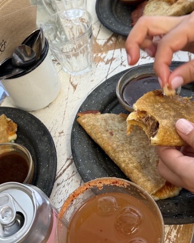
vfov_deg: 40.2
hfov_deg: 32.2
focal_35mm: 46
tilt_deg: -46.6
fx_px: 330
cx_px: 52
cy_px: 100
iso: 200
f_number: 1.78
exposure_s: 1/50
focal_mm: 6.76
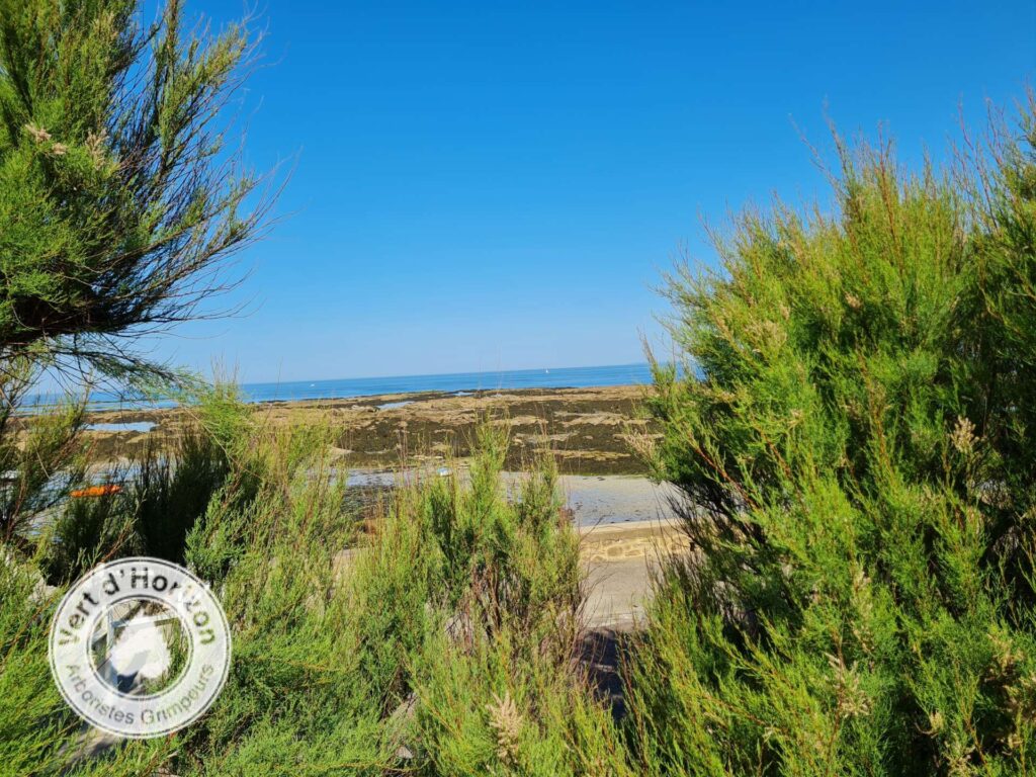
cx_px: 518
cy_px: 388
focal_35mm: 26
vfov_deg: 53.1
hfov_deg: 67.3
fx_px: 778
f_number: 1.8
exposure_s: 1/3333
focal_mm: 5.4
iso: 50
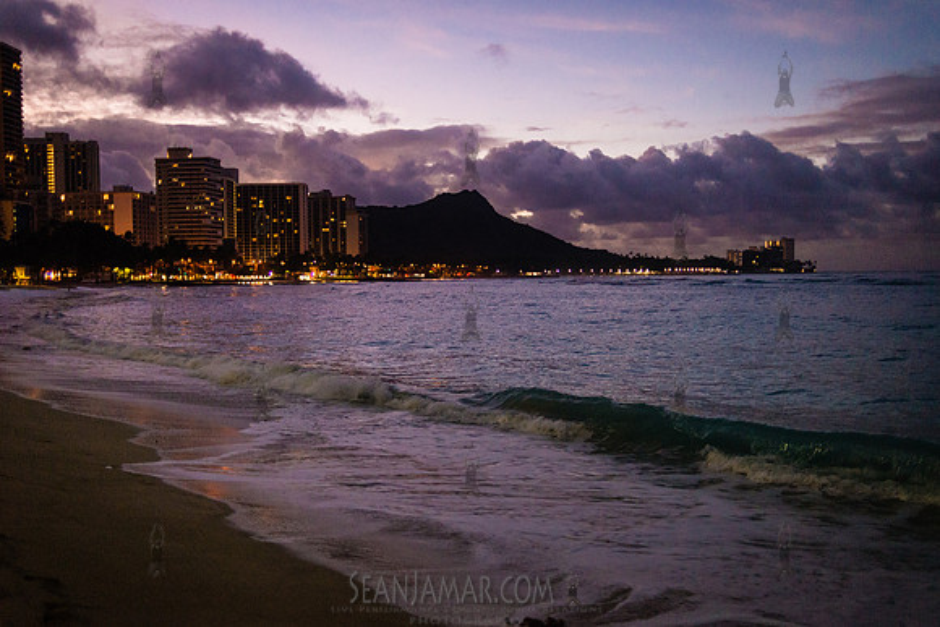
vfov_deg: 37.6
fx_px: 921
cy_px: 314
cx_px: 470
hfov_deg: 54.0
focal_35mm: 35
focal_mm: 35
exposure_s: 1/80
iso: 4000
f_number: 2
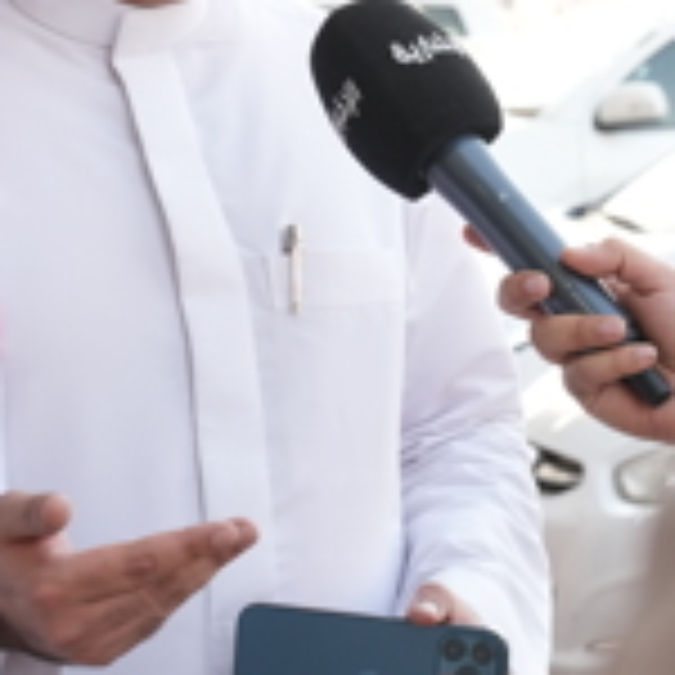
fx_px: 2934
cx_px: 513
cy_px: 36
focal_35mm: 133
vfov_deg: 13.0
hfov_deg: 13.1
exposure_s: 1/200
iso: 1250
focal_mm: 52
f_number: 7.1
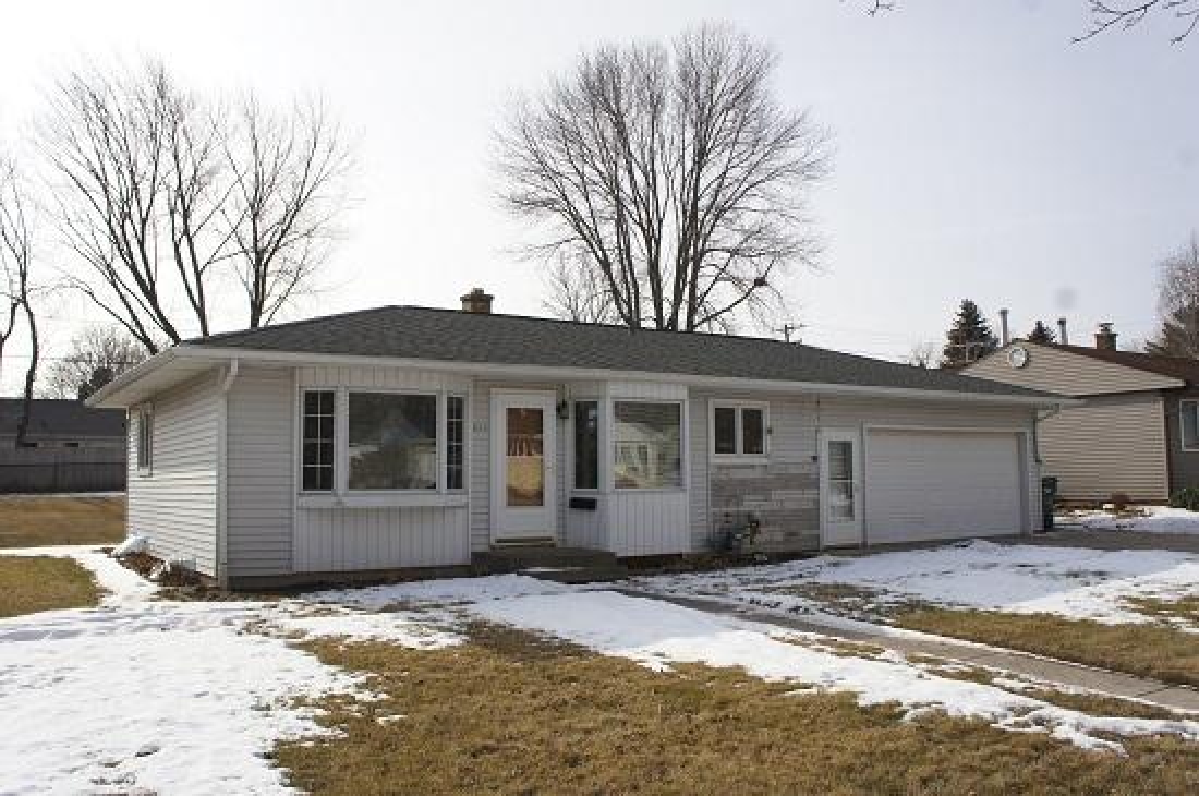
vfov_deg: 43.5
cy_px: 398
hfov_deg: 62.0
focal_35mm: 30
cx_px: 600
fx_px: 998
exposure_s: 1/800
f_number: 8
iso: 400
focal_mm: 20
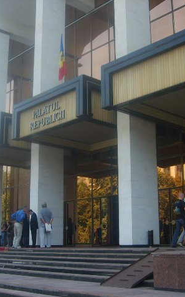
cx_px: 93
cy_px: 149
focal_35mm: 50
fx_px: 403
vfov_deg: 40.3
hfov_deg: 25.8
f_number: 2.8
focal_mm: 5.8
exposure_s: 1/250
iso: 50
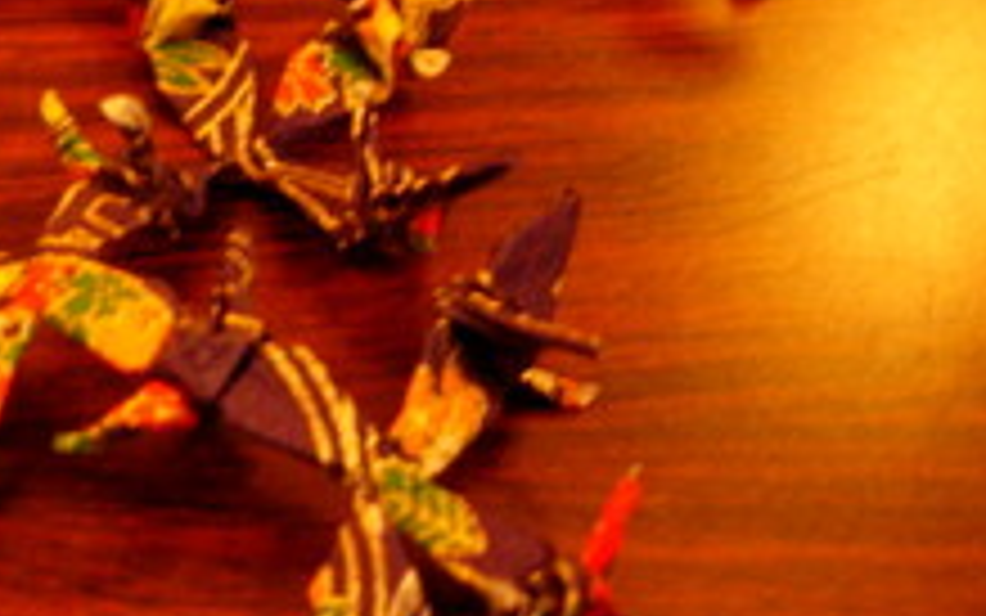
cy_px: 216
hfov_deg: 21.5
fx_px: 2527
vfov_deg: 13.9
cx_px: 72
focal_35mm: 94
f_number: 2.8
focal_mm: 7.8
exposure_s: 1/5.4
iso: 200
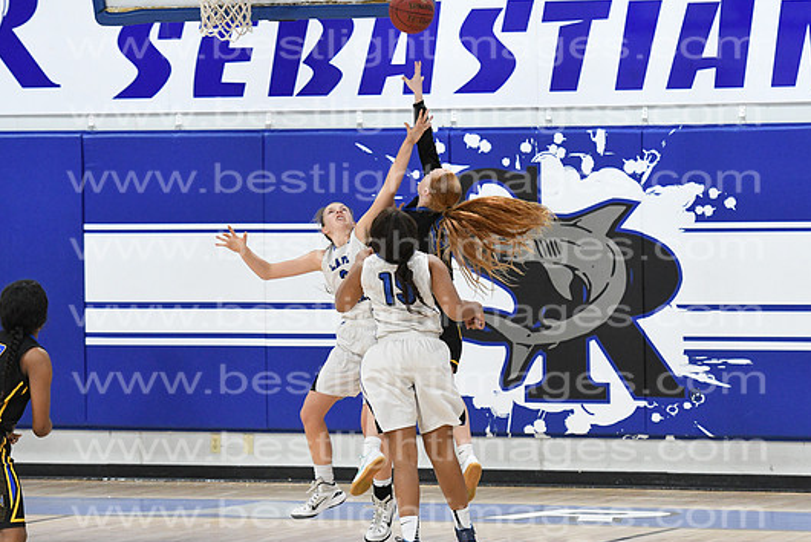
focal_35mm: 222
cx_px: 419
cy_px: 282
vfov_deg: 6.2
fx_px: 4993
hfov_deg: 9.3
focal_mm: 135
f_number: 3.5
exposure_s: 1/640
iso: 5000
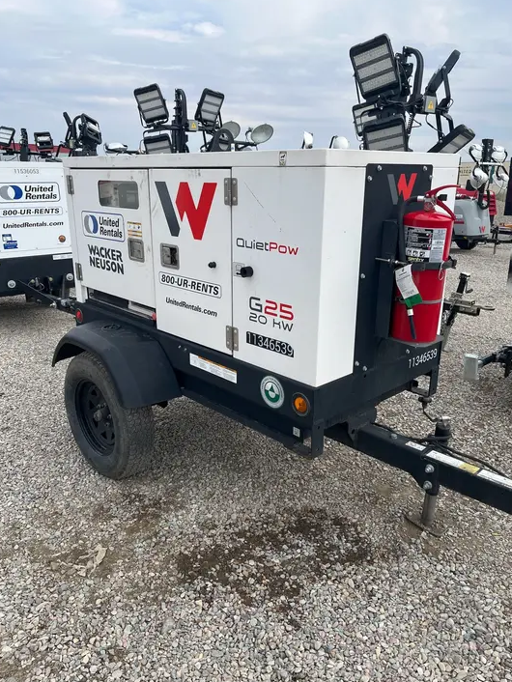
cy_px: 343
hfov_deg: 51.4
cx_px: 261
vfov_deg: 65.3
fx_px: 532
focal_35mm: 27
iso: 50
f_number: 1.6
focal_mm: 5.1
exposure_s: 1/2825
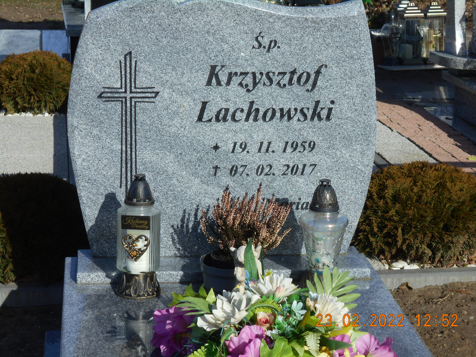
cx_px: 238
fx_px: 1183
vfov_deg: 17.2
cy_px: 178
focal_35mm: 86
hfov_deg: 22.8
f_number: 6.3
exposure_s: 1/500
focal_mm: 15.4
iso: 80
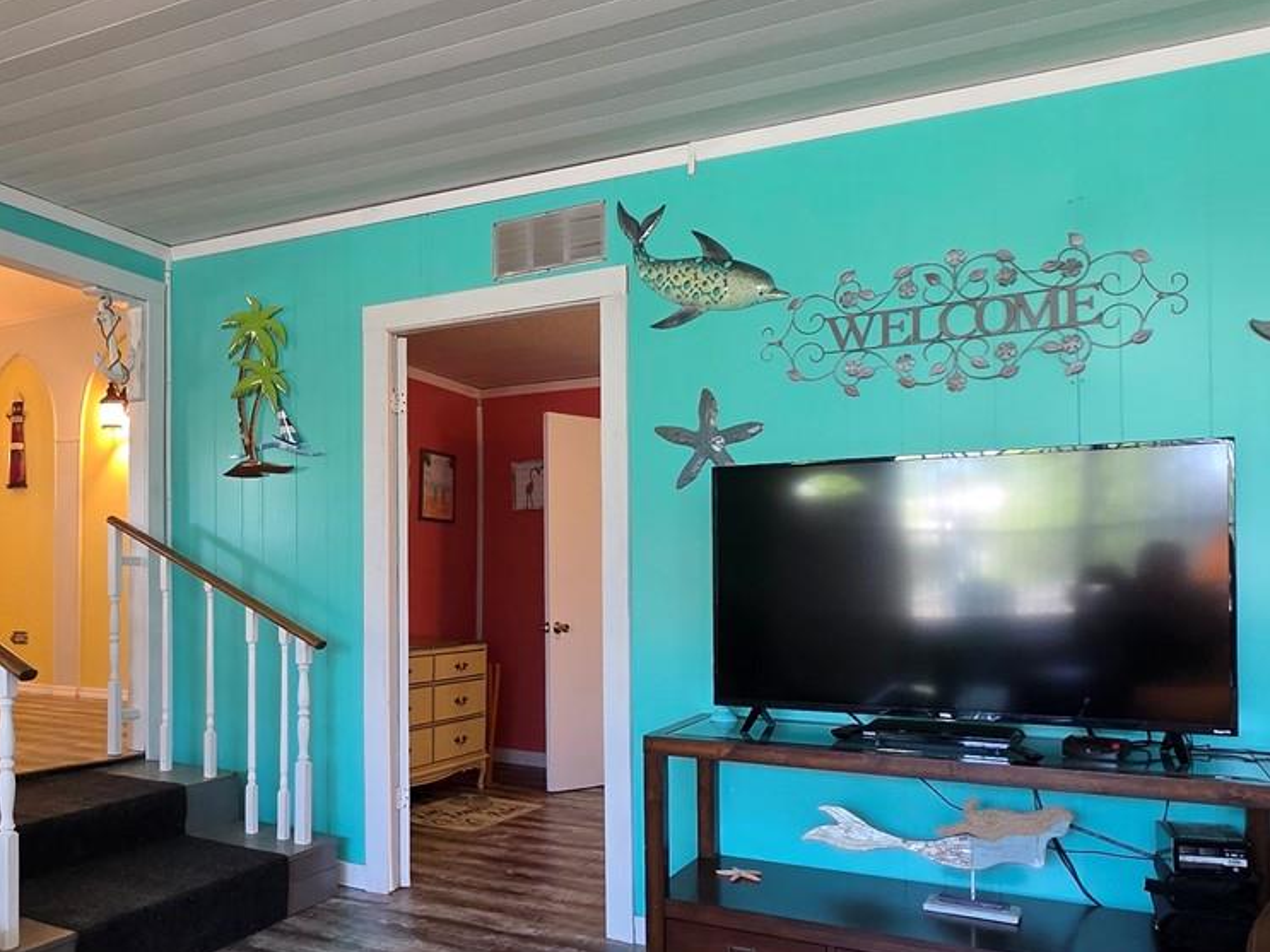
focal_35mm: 28
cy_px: 578
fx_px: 1027
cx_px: 354
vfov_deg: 49.4
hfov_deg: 60.7
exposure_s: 1/60
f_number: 1.9
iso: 320
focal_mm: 2.2
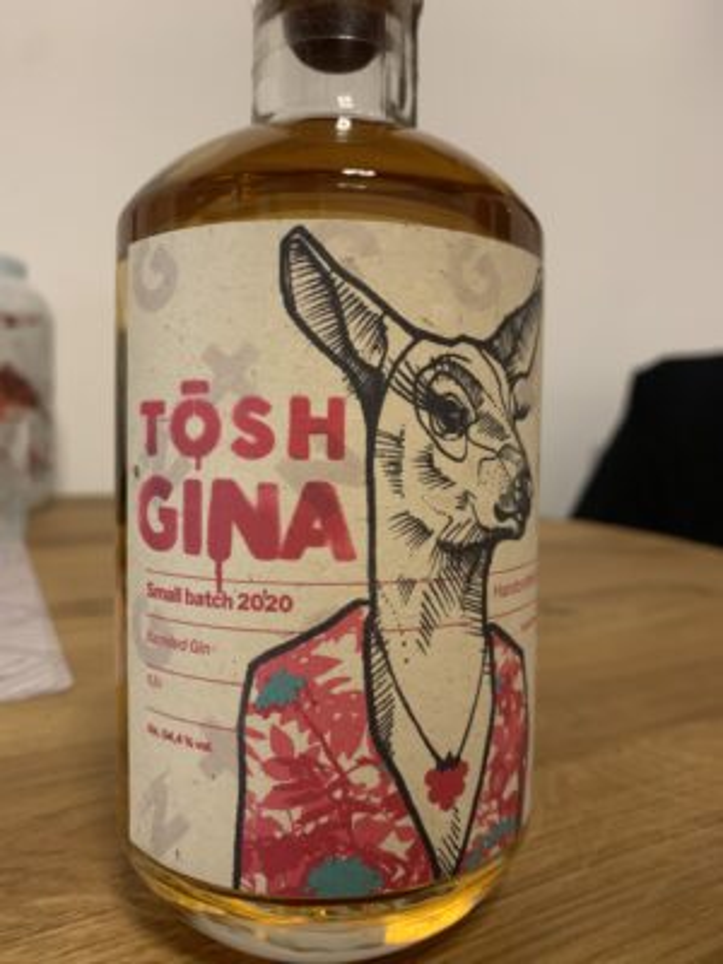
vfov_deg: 67.3
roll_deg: -0.3
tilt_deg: -2.4
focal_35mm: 26
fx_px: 724
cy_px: 482
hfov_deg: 53.1
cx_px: 362
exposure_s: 1/34
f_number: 1.8
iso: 400
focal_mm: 4.25
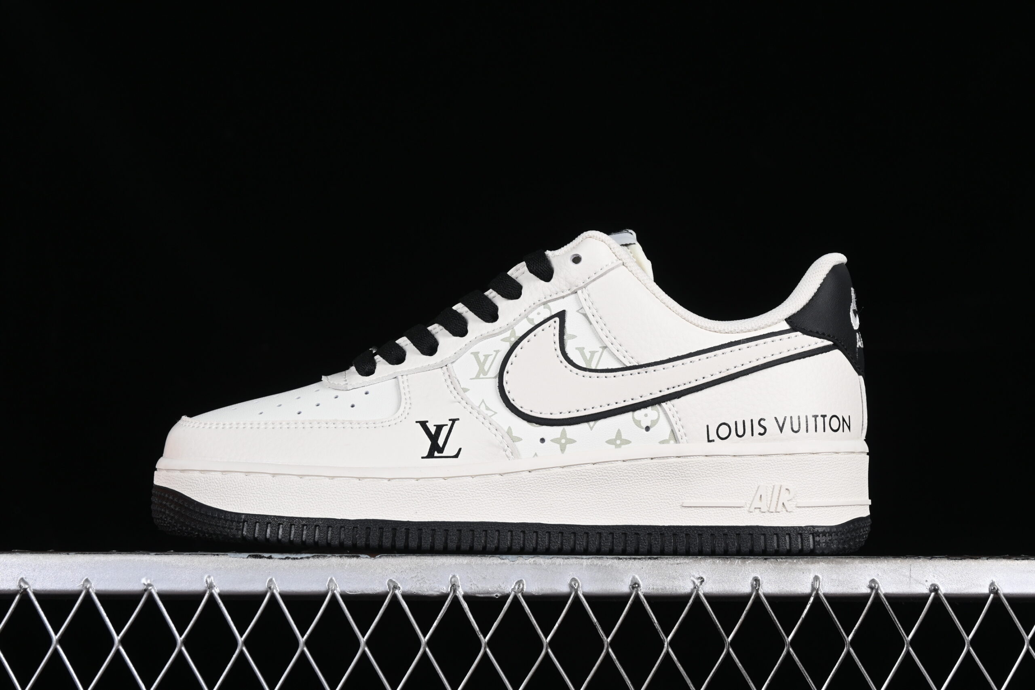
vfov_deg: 18.2
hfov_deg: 27.0
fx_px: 2156
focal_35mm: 75
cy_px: 345
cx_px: 518
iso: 160
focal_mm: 50
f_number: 8
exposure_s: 1/80
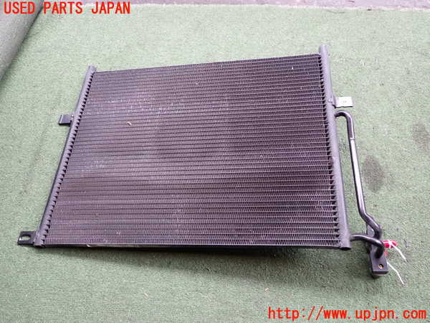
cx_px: 215
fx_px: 373
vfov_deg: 46.8
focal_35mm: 30
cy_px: 162
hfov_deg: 60.0
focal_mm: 5.4
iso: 200
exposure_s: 1/125
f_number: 2.3
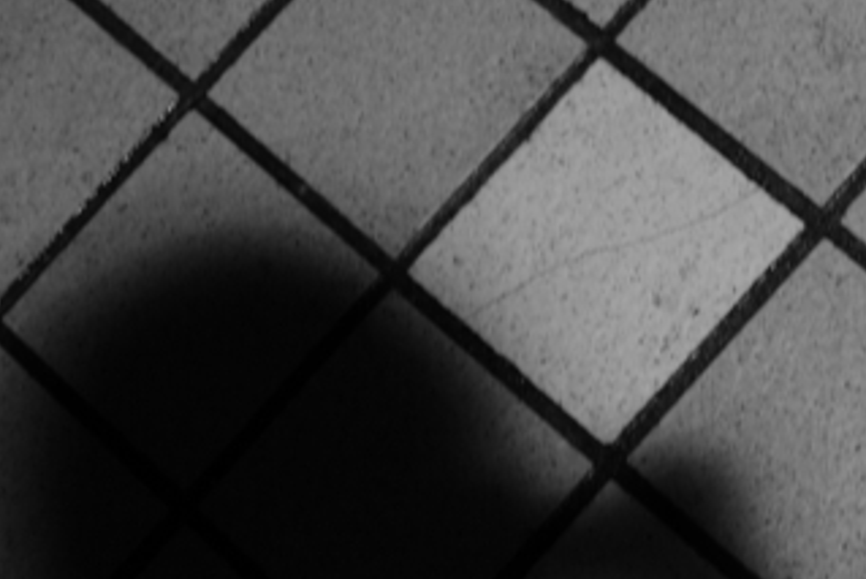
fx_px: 2888
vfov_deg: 11.4
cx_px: 1099
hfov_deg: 16.2
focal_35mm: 120
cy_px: 469
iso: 200
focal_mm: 30
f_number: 2.8
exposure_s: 1/25
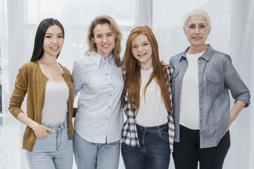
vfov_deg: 27.0
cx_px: 127
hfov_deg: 39.6
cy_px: 84
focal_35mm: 50
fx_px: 353
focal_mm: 50
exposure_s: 1/80
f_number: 3.5
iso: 320
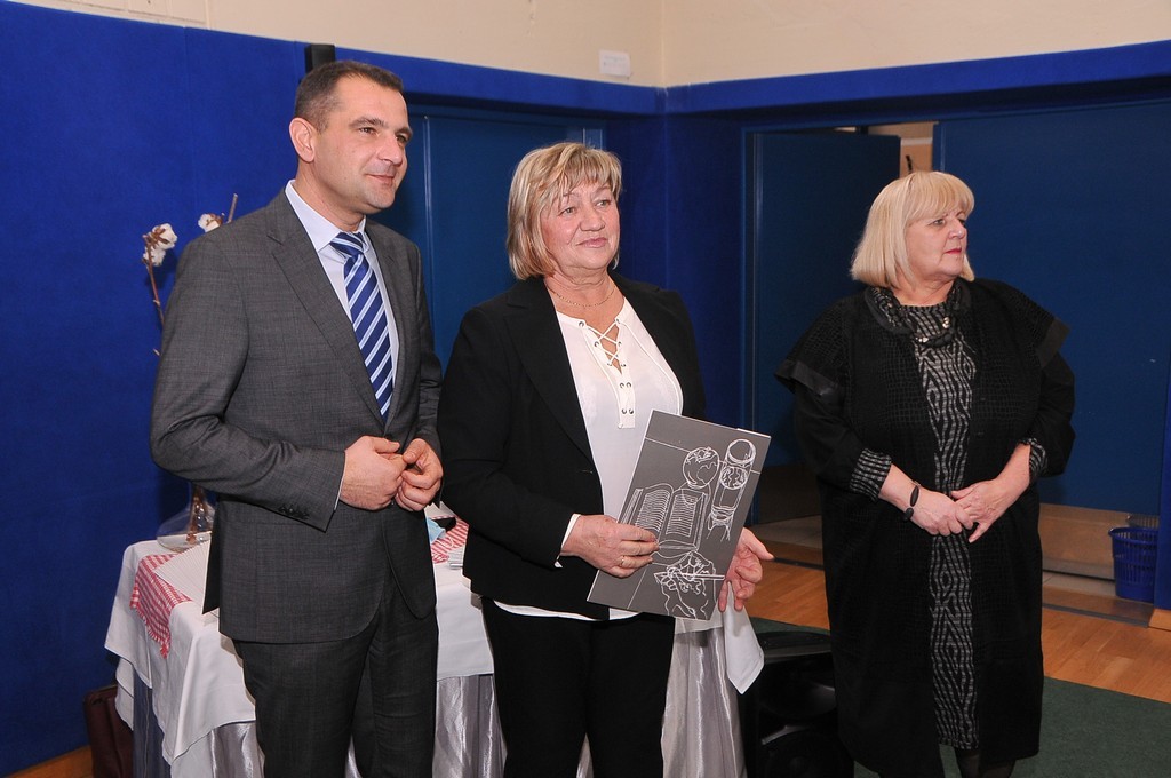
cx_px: 586
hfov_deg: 49.6
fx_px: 1267
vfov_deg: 34.1
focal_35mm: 39
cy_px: 389
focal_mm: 26
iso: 640
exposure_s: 1/60
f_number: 6.3
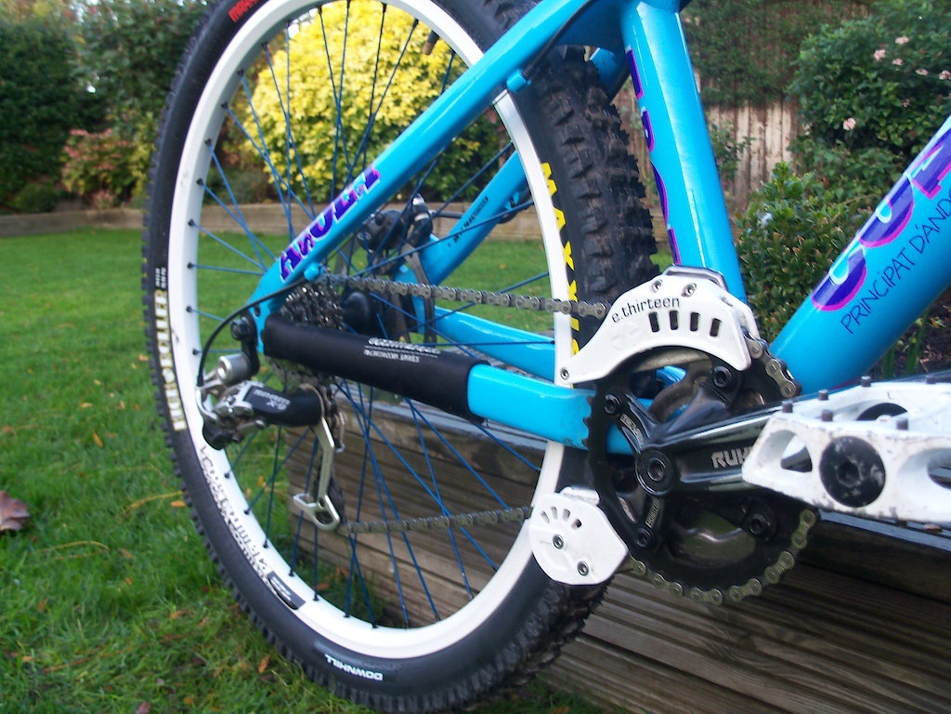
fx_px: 962
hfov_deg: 52.6
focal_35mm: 35
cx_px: 476
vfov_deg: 40.7
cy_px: 357
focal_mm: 6.3
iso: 64
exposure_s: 1/40
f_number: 3
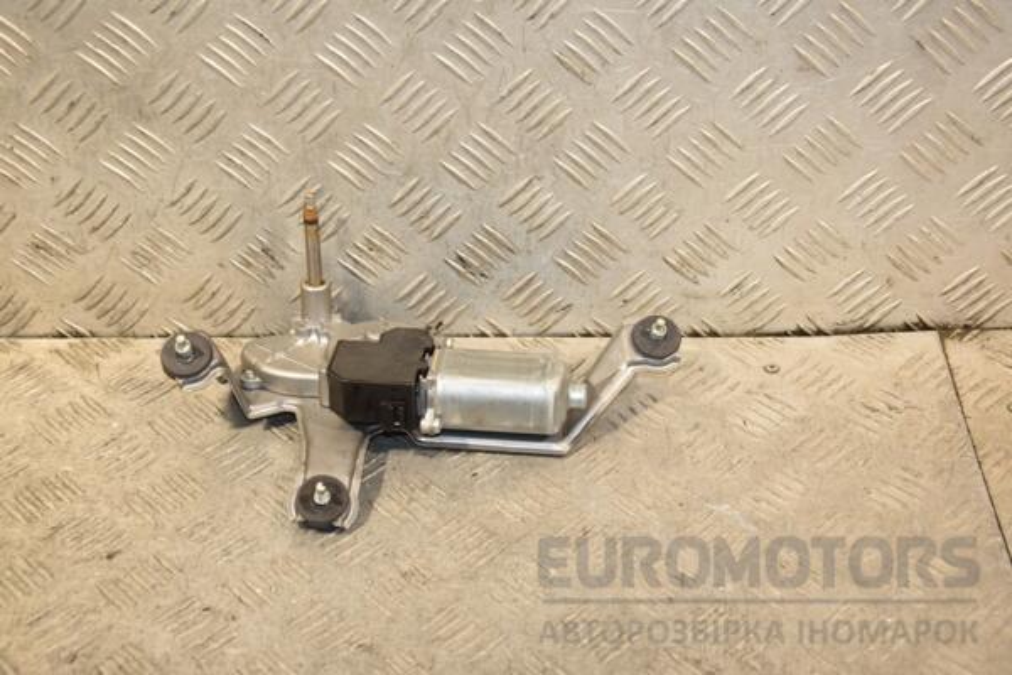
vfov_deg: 22.6
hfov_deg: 33.4
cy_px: 338
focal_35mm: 60
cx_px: 506
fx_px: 1687
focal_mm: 40
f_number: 5.6
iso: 800
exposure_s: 1/200
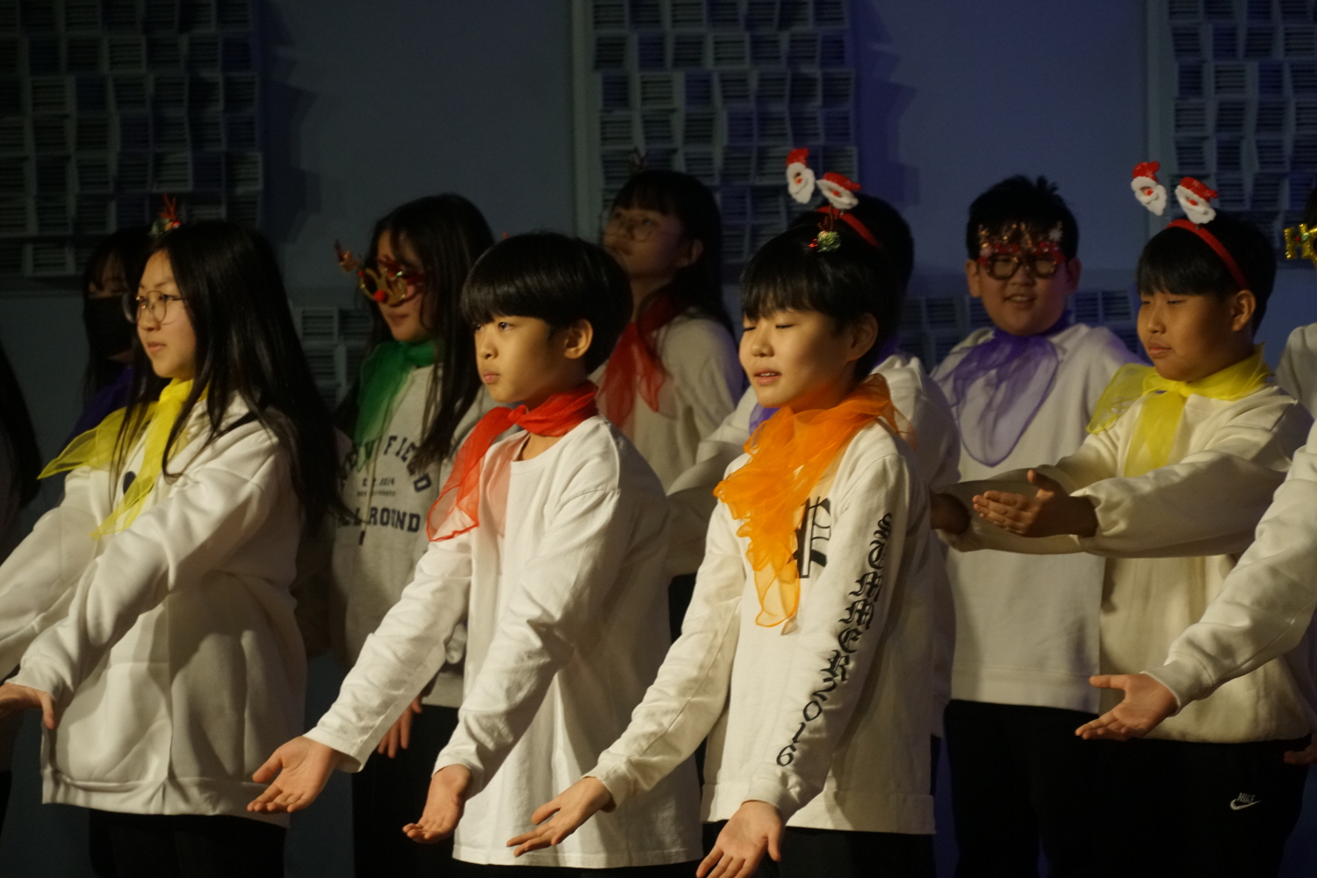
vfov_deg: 8.2
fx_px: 6091
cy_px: 439
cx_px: 658
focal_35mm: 166
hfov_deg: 12.3
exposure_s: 1/80
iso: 1600
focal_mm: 111
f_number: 5.6
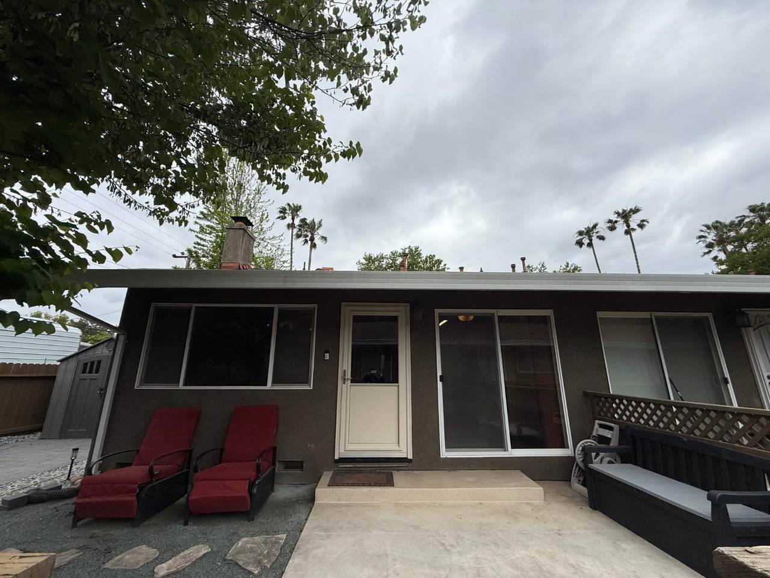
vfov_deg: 85.7
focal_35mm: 14
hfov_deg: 102.1
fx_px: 311
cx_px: 385
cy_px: 289
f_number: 2.2
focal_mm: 2.22
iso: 50
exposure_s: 1/2320
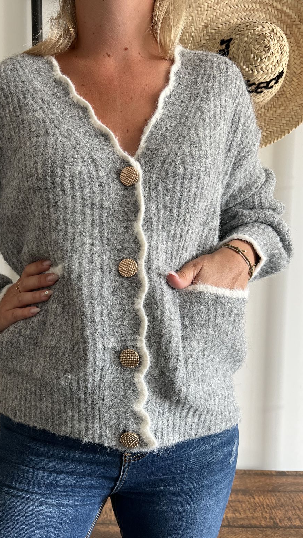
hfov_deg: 39.6
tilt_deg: -4.0
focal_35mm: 29
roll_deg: +0.8
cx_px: 98
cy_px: 275
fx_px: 414
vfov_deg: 66.1
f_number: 1.5
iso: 125
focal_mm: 5.7
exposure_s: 1/121
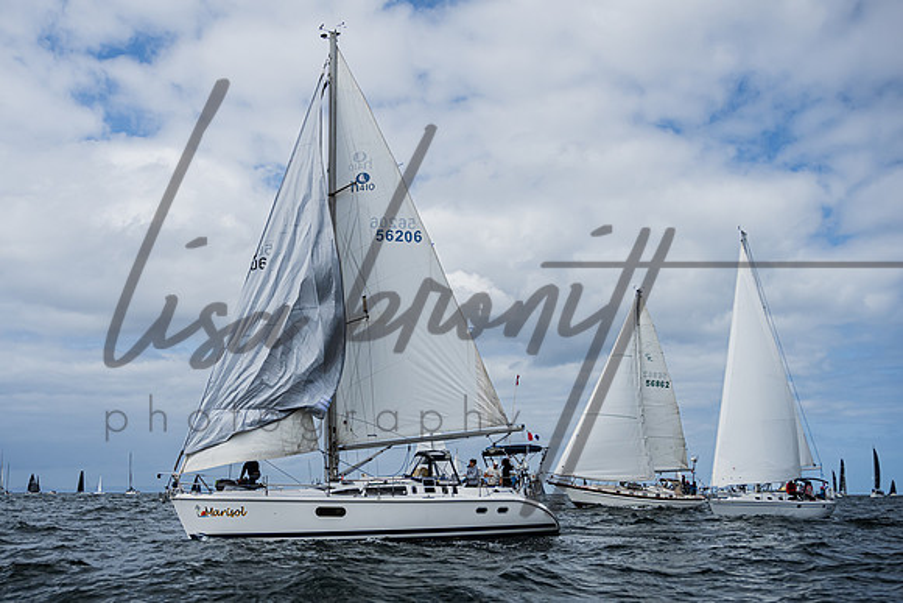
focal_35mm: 37
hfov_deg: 51.3
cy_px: 336
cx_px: 410
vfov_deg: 35.5
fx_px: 940
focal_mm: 28
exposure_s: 1/6400
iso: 400
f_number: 4.5
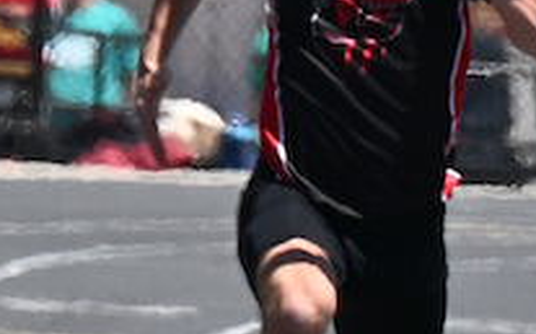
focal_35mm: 1368
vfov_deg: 1.0
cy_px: 399
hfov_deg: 1.5
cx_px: 994
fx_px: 19967
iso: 220
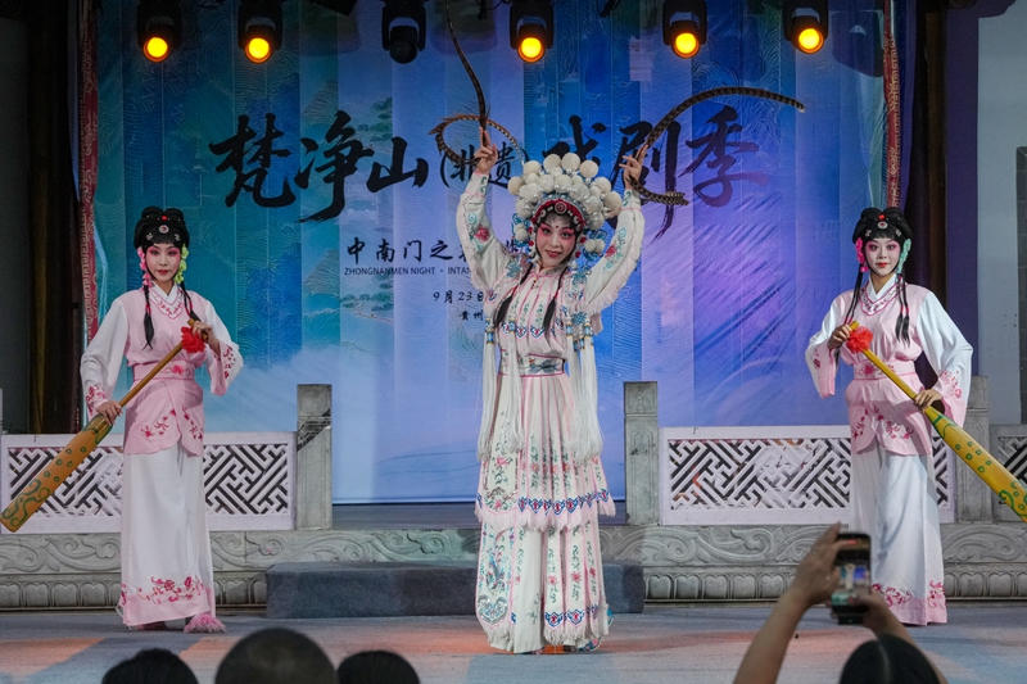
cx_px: 514
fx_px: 2995
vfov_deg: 13.0
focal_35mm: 105
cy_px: 342
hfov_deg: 19.5
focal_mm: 70
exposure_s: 1/400
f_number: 5.6
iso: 1600
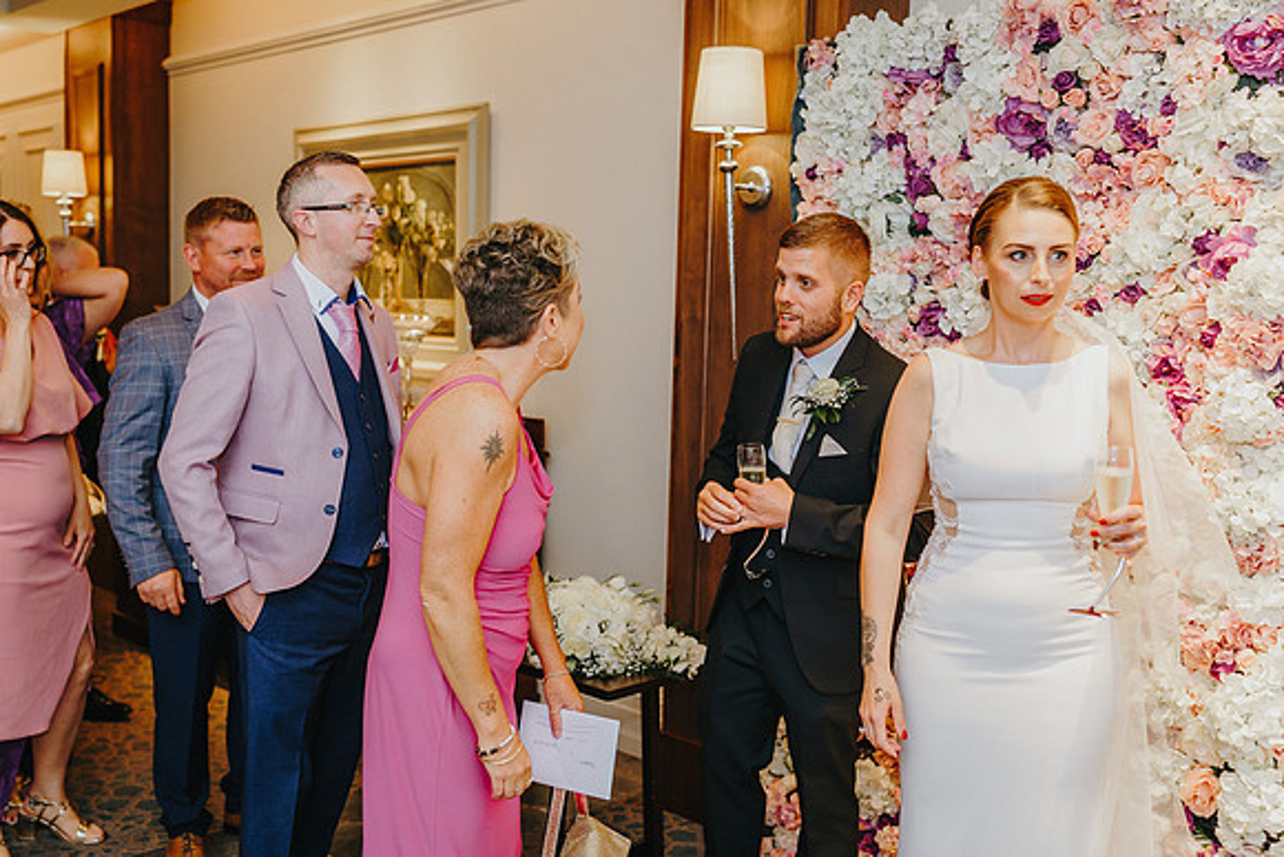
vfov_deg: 35.8
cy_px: 428
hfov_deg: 51.6
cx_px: 642
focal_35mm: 37
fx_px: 1327
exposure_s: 1/200
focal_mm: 35
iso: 640
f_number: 2.2
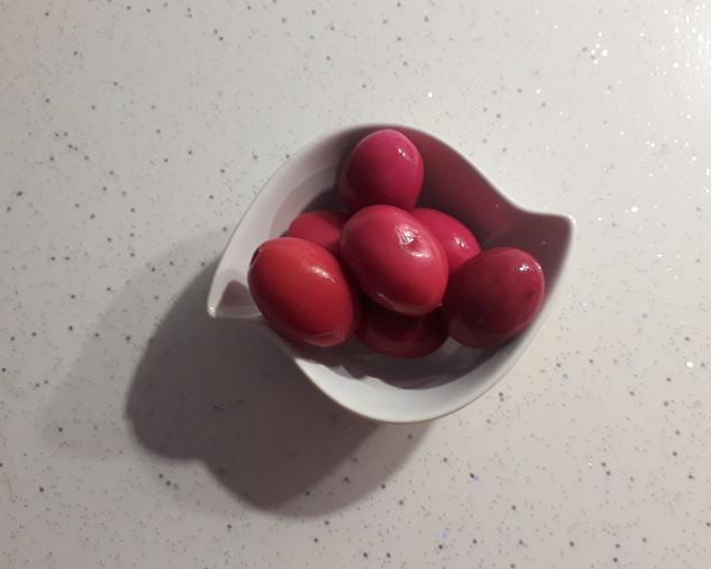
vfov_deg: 50.0
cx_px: 370
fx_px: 610
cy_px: 279
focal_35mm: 29
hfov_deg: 60.4
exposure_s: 1/25
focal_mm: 3.6
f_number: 1.9
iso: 200
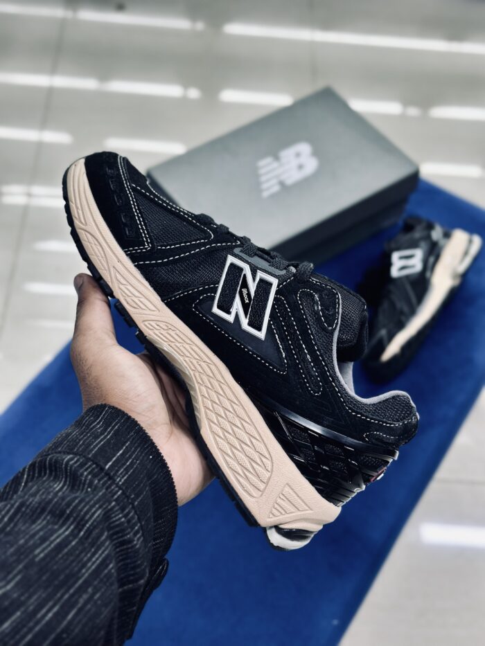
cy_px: 323
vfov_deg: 39.7
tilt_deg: -53.2
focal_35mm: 48
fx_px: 896
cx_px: 242
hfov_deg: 30.3
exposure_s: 1/100
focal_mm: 6.86
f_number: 1.78
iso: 100
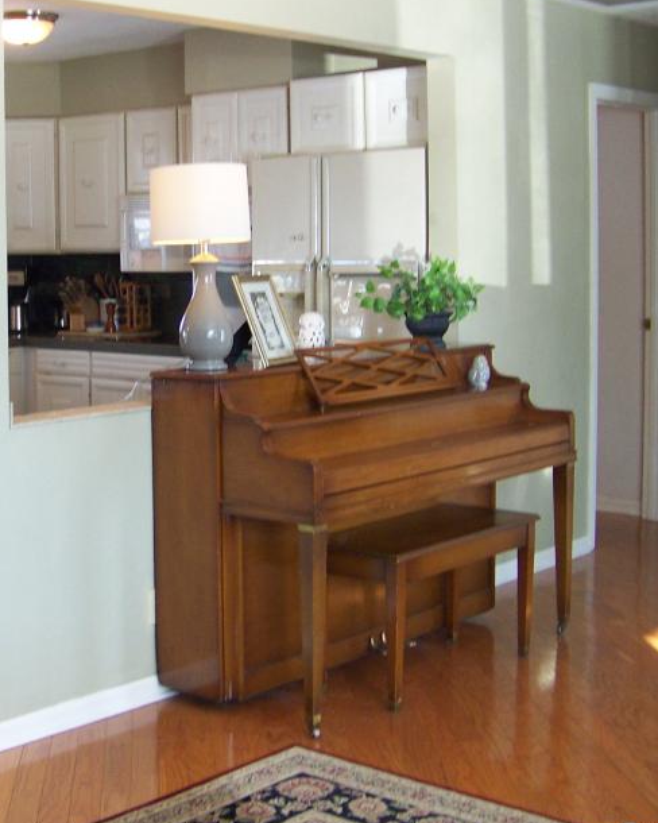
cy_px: 337
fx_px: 1436
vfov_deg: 31.9
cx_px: 140
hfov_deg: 25.4
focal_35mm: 59
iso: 125
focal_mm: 5.85
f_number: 2.8
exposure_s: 1/30
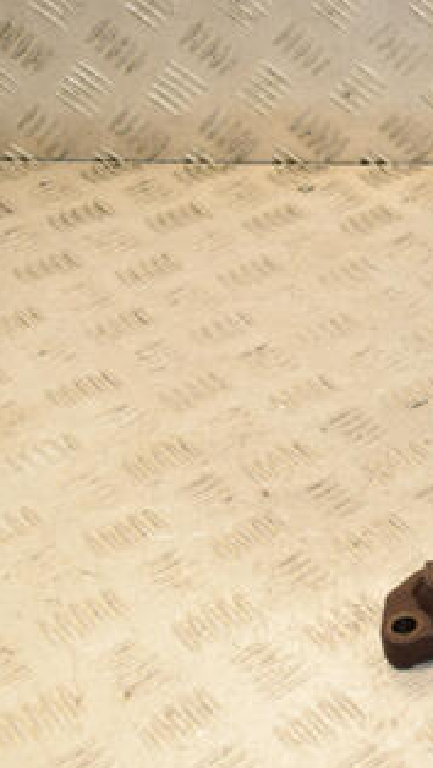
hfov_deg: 13.3
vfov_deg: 25.3
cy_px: 350
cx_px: 712
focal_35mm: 84
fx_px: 1712
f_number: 7.1
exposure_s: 1/200
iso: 800
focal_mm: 28
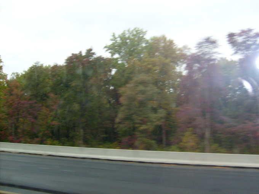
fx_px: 262
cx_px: 130
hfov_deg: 52.6
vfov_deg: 40.7
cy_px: 97
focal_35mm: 35
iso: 100
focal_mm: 5.8
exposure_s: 1/45
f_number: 2.8
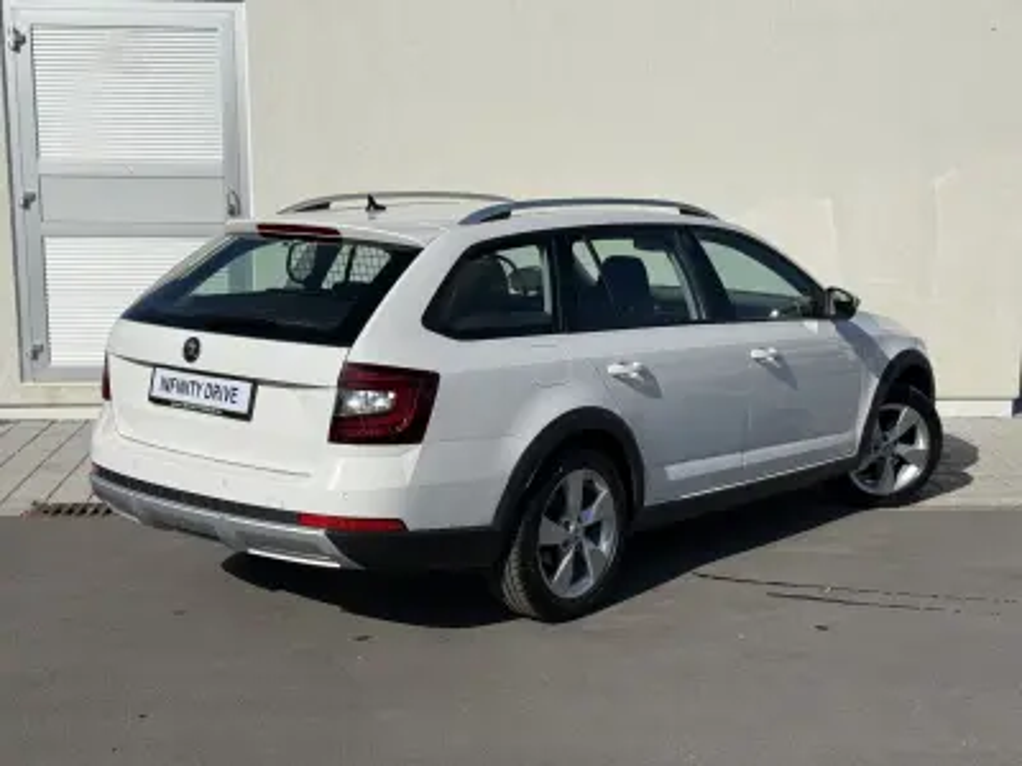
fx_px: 1417
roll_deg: -0.5
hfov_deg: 39.7
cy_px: 383
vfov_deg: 30.3
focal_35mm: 48
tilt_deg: -8.9
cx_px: 511
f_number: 1.78
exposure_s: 1/11364
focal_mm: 6.76
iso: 50
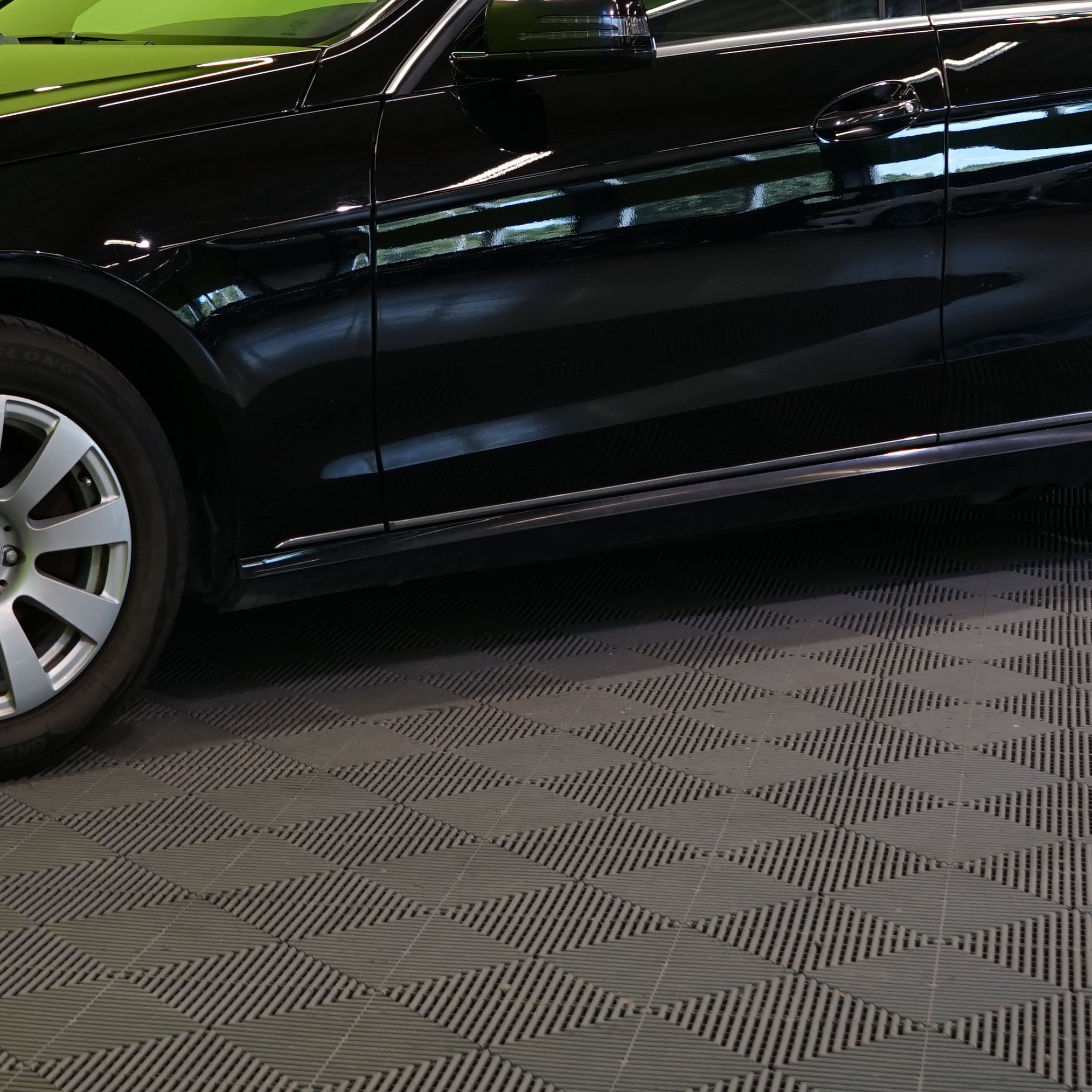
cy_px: 222
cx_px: 388
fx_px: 2784
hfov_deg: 22.1
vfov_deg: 21.9
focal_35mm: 78
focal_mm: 31
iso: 500
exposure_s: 1/30
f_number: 6.3
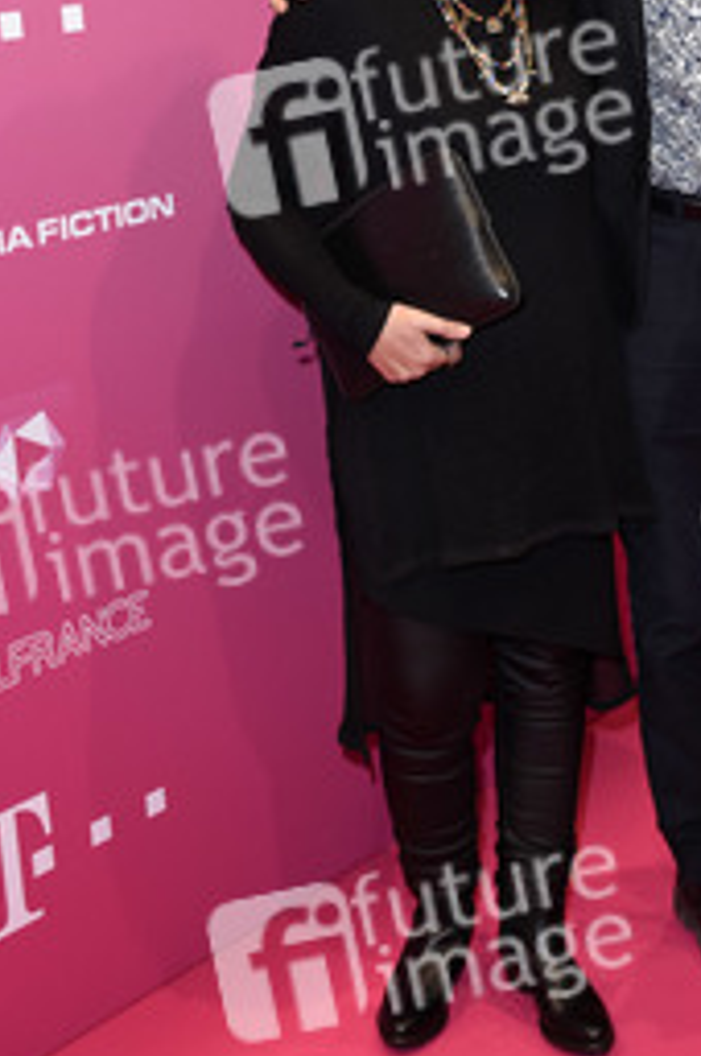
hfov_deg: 22.0
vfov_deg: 32.6
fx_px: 1786
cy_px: 326
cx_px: 540
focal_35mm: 61
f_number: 6.3
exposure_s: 1/160
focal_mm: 26
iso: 500
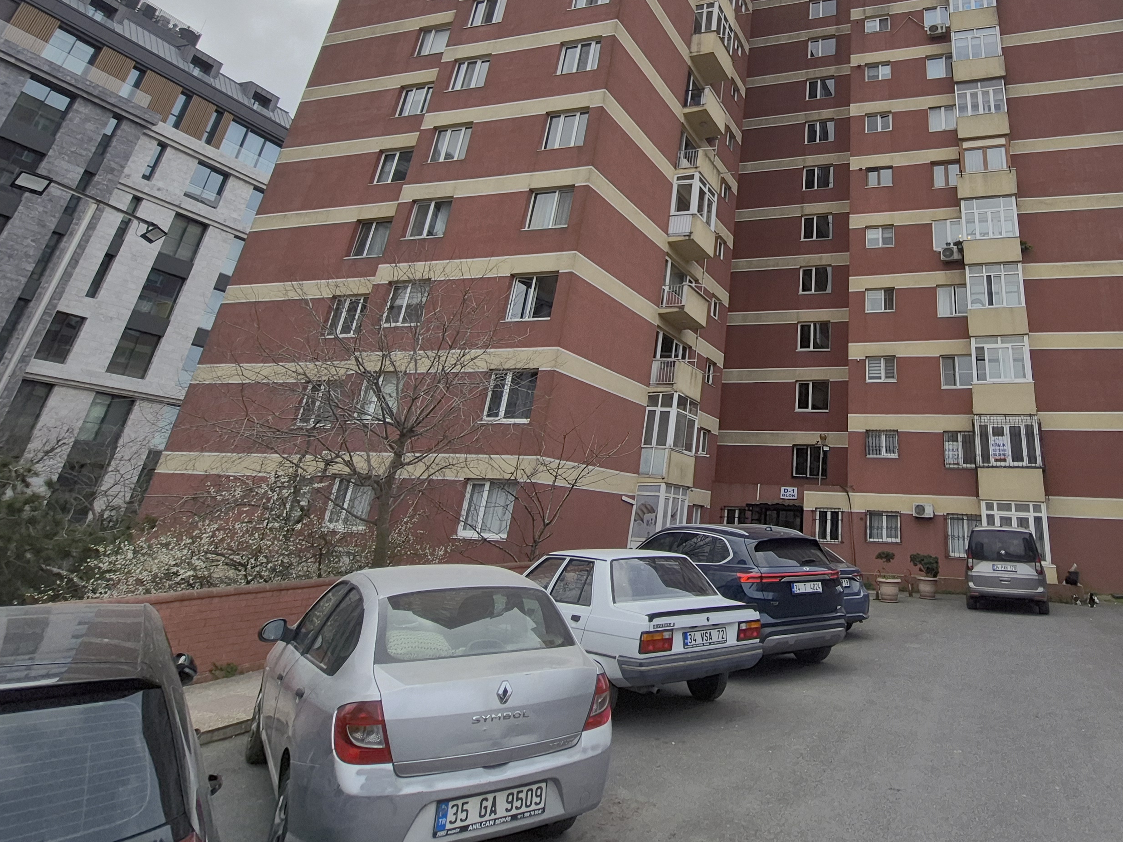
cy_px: 205
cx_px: 806
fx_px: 681
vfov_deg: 59.8
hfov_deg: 74.7
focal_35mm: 21
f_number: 2.2
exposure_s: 1/2008
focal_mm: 1.74
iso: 50
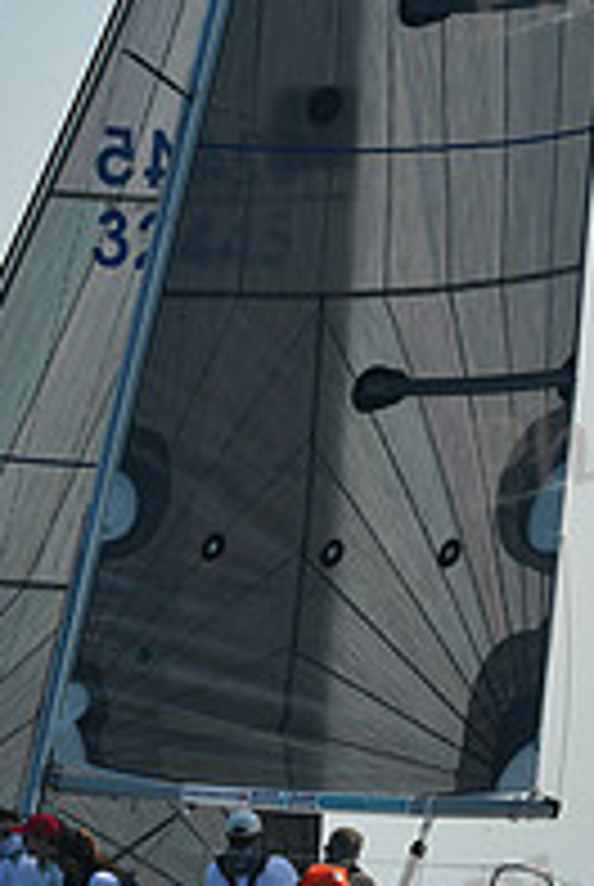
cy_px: 225
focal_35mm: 206
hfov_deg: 6.7
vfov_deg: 10.0
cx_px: 232
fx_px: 5080
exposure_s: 1/640
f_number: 9
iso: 320
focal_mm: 70
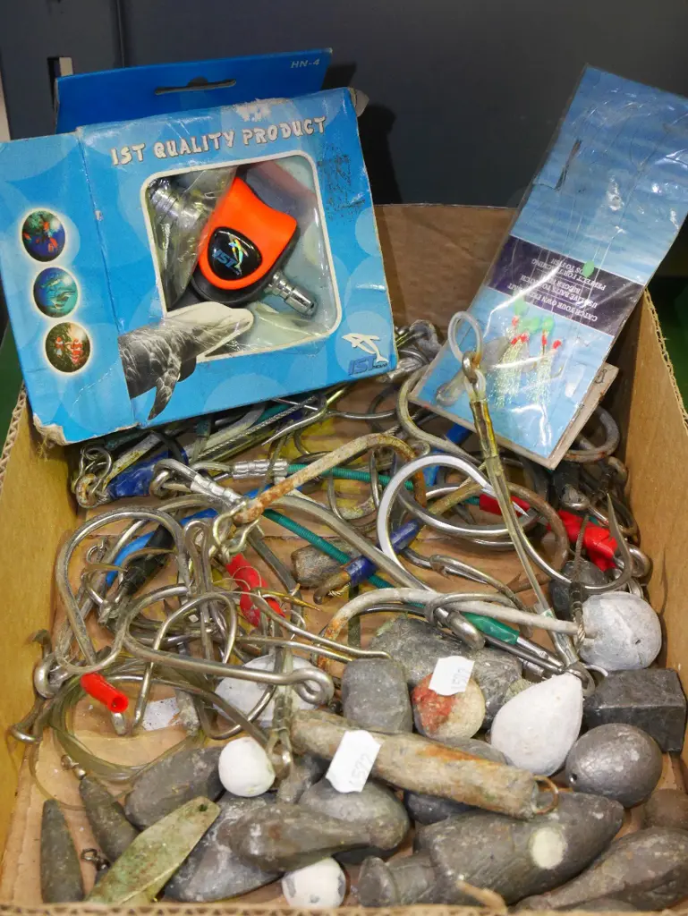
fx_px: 1483
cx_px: 344
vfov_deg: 34.3
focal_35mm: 56
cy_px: 458
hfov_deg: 26.1
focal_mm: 28
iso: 3200
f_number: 5.4
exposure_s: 1/60
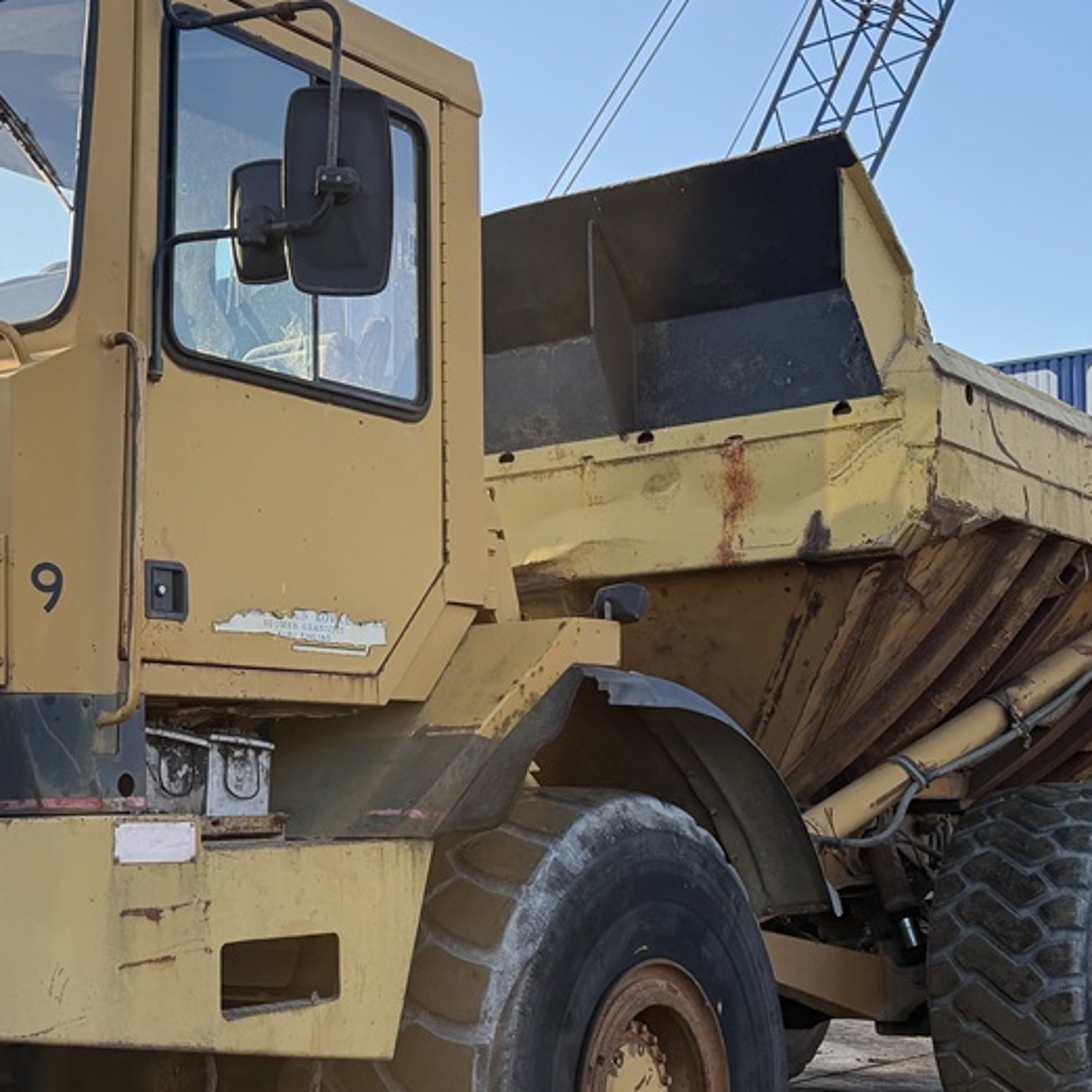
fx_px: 2070
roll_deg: +0.3
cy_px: 689
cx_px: 374
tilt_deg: +2.2
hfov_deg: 29.4
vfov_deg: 29.4
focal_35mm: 58
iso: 100
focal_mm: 6.76
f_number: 1.78
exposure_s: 1/868
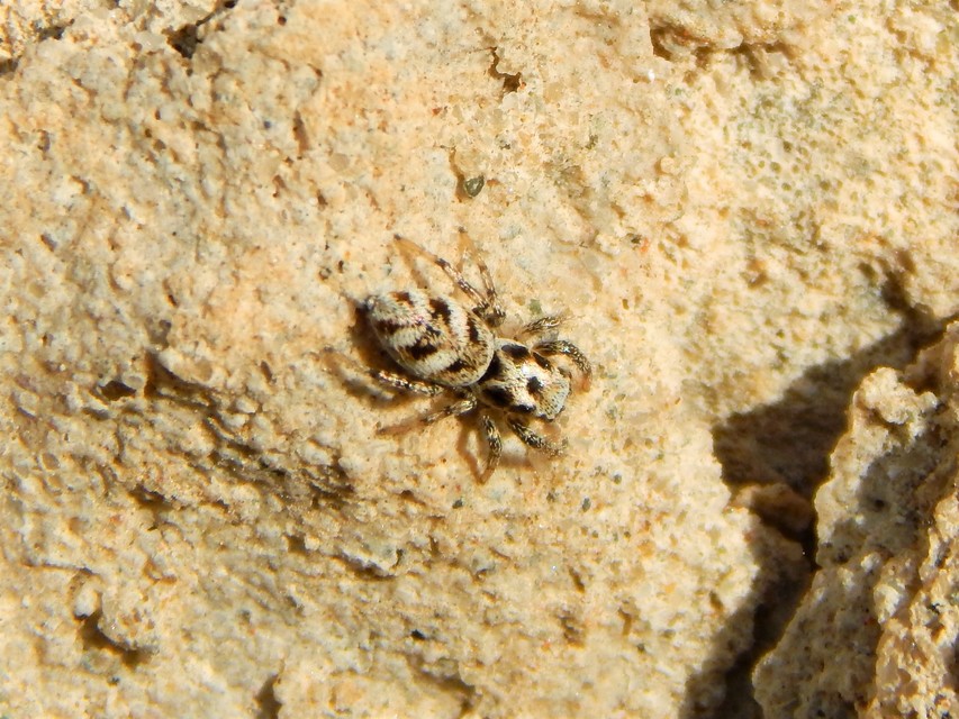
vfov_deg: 8.2
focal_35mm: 182
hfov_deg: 10.9
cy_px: 360
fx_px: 5043
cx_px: 480
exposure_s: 1/800
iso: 125
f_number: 5.3
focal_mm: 32.8
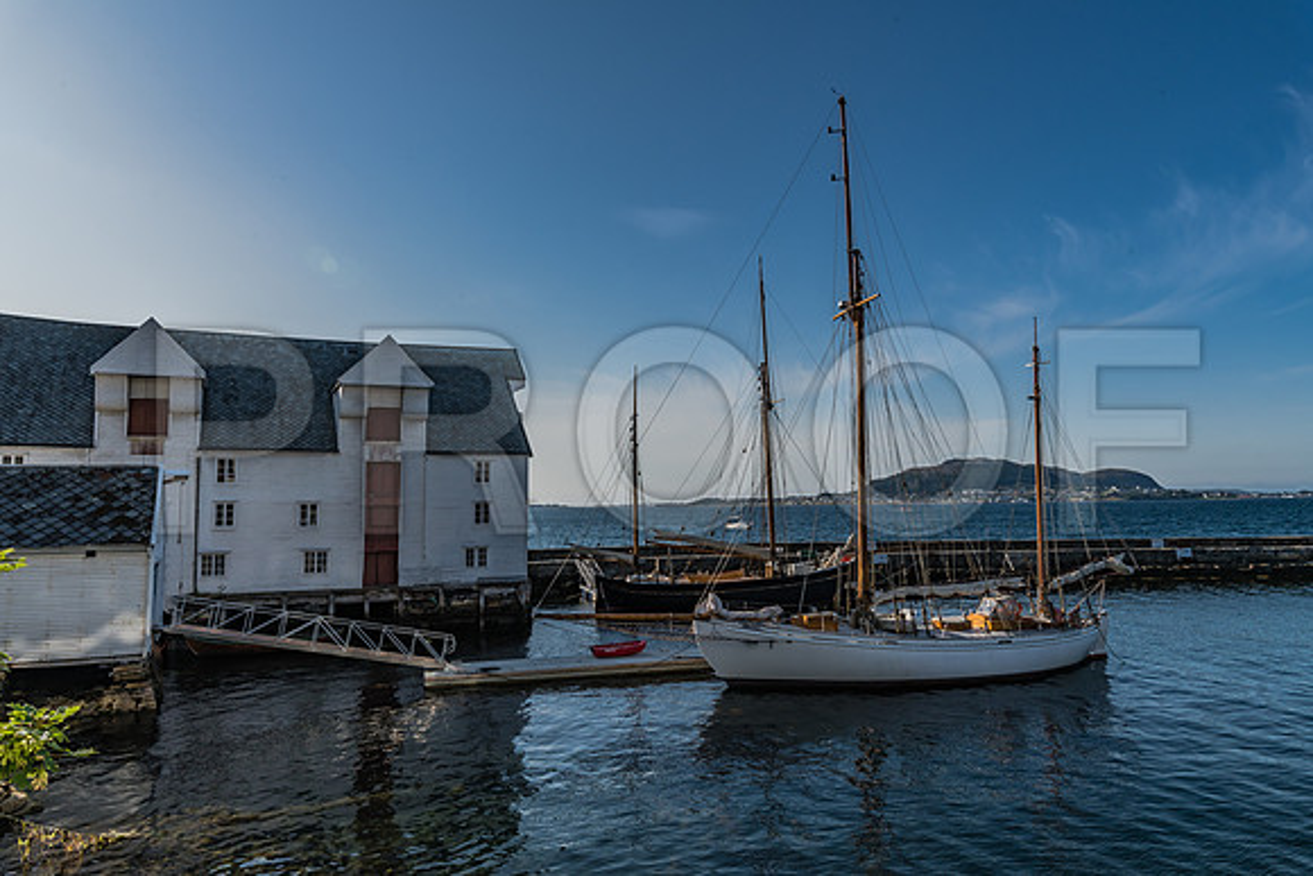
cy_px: 438
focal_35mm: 24
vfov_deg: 53.2
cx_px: 656
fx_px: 875
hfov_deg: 73.7
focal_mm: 24
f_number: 16
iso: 200
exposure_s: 1/400
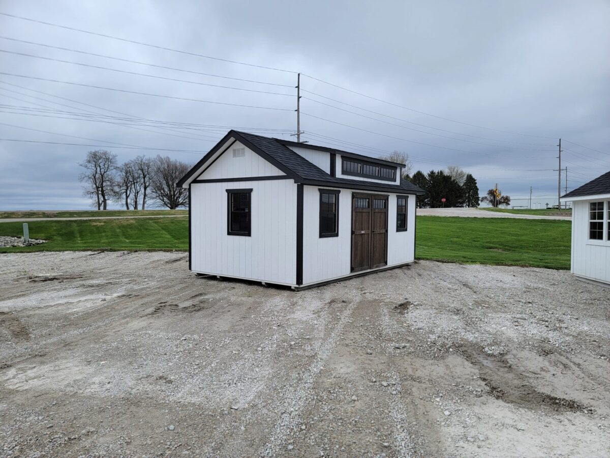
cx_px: 305
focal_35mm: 24
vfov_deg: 56.8
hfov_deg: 71.6
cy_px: 229
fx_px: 423
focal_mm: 6.7
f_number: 1.8
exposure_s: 1/887
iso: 16
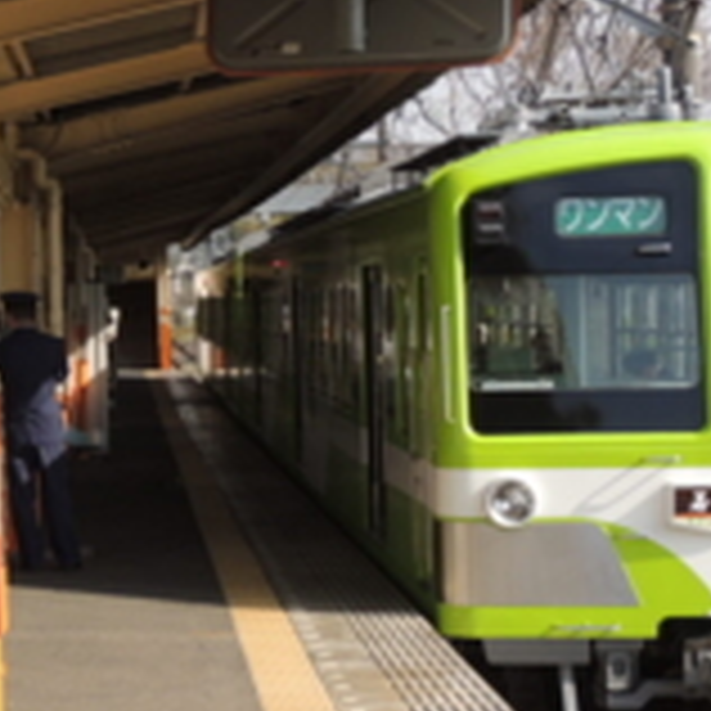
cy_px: 418
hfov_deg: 18.0
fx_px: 2184
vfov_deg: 18.5
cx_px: -18
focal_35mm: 94
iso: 100
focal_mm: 6.2
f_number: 3.3
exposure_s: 1/800
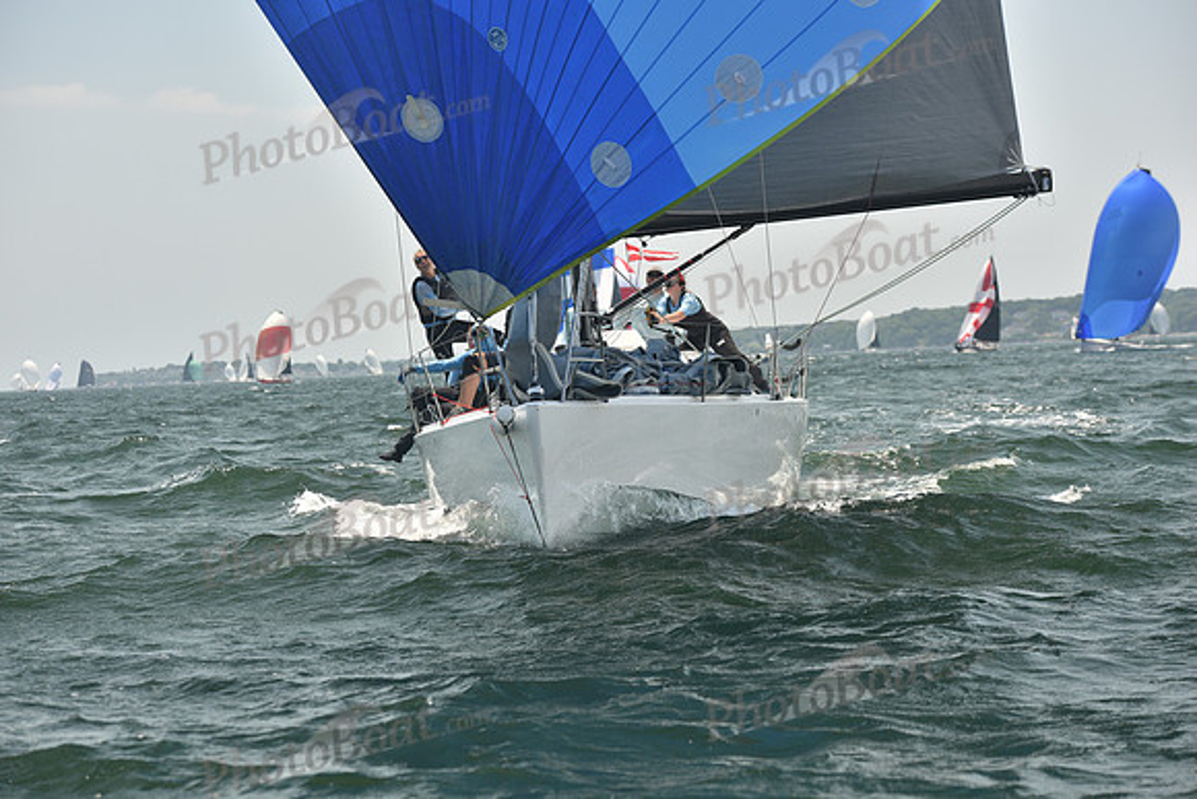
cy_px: 400
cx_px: 598
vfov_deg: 14.0
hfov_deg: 20.8
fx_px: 3259
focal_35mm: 98
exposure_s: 1/640
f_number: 5
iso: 250
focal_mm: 98
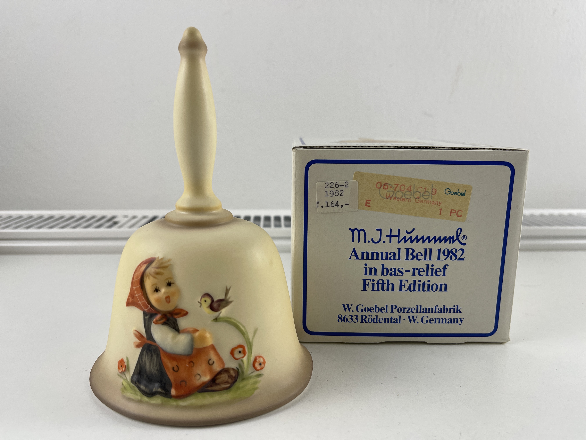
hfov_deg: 69.4
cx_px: 293
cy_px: 220
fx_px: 423
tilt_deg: -12.3
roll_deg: -1.0
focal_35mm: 25
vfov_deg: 54.9
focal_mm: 5.1
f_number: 1.6
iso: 32
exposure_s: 1/175
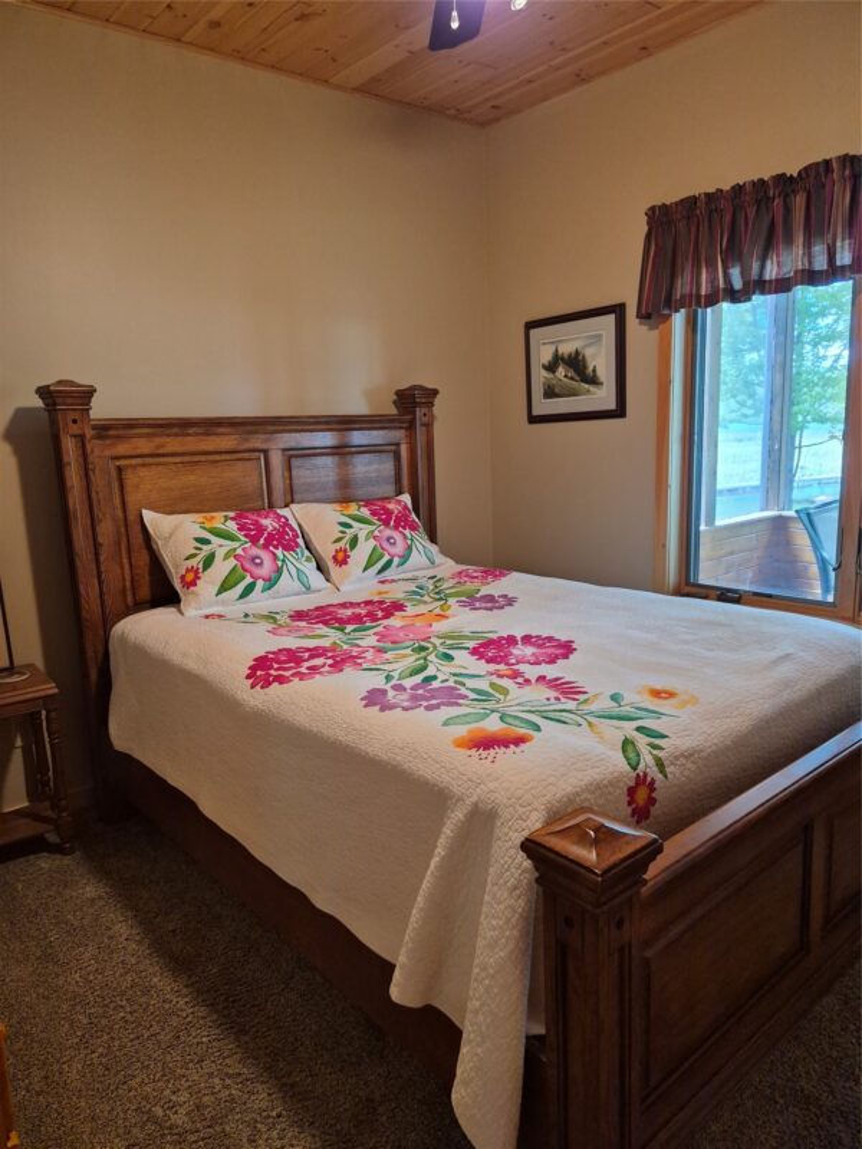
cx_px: 431
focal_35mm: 23
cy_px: 574
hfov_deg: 58.9
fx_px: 764
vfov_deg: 73.9
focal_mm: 5.4
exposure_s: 1/120
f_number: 1.8
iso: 800
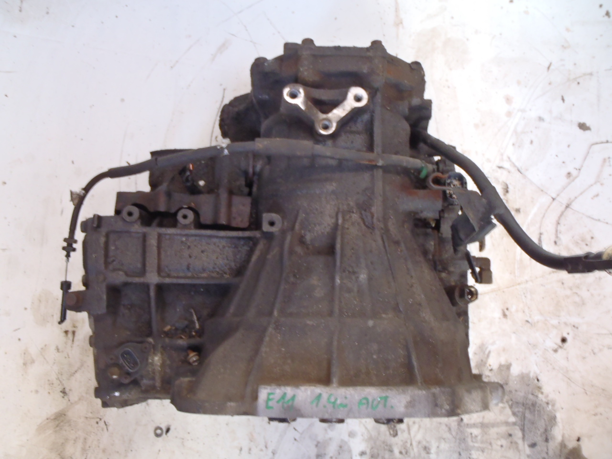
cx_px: 306
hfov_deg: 49.0
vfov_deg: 37.7
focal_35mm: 38
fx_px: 672
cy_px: 230
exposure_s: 1/8
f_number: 4.6
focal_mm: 6.83
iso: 200
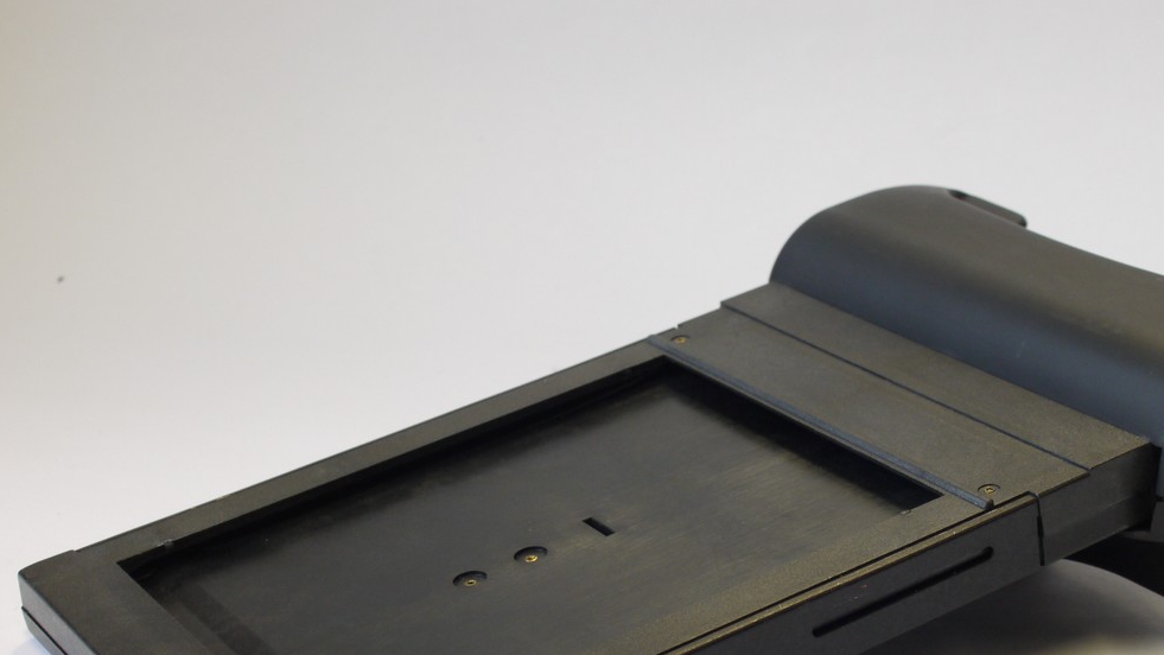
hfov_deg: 26.5
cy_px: 511
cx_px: 708
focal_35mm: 80
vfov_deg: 15.0
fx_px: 2469
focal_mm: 30
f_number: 8
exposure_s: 1/25
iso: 400
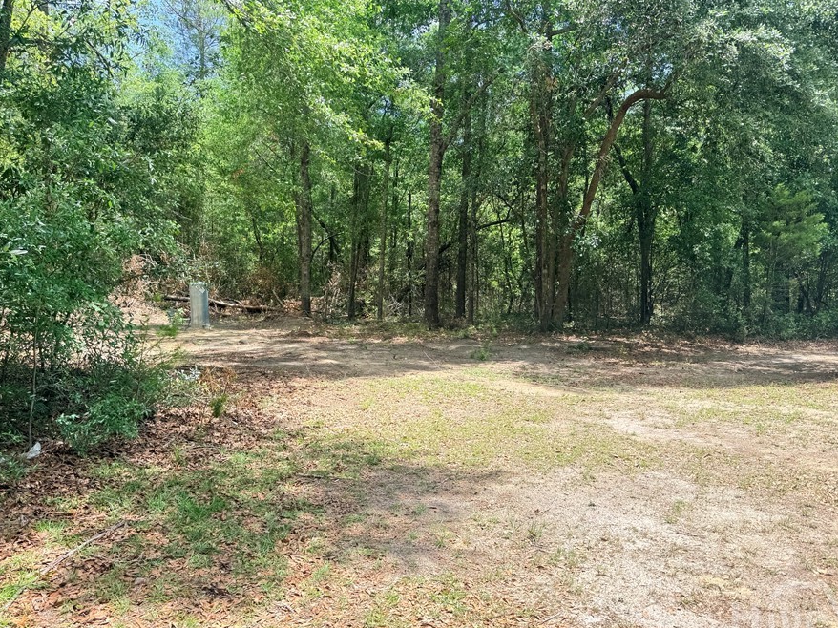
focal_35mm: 28
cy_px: 328
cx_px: 374
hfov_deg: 63.3
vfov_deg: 49.7
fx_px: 678
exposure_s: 1/888
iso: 80
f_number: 1.78
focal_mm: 6.76
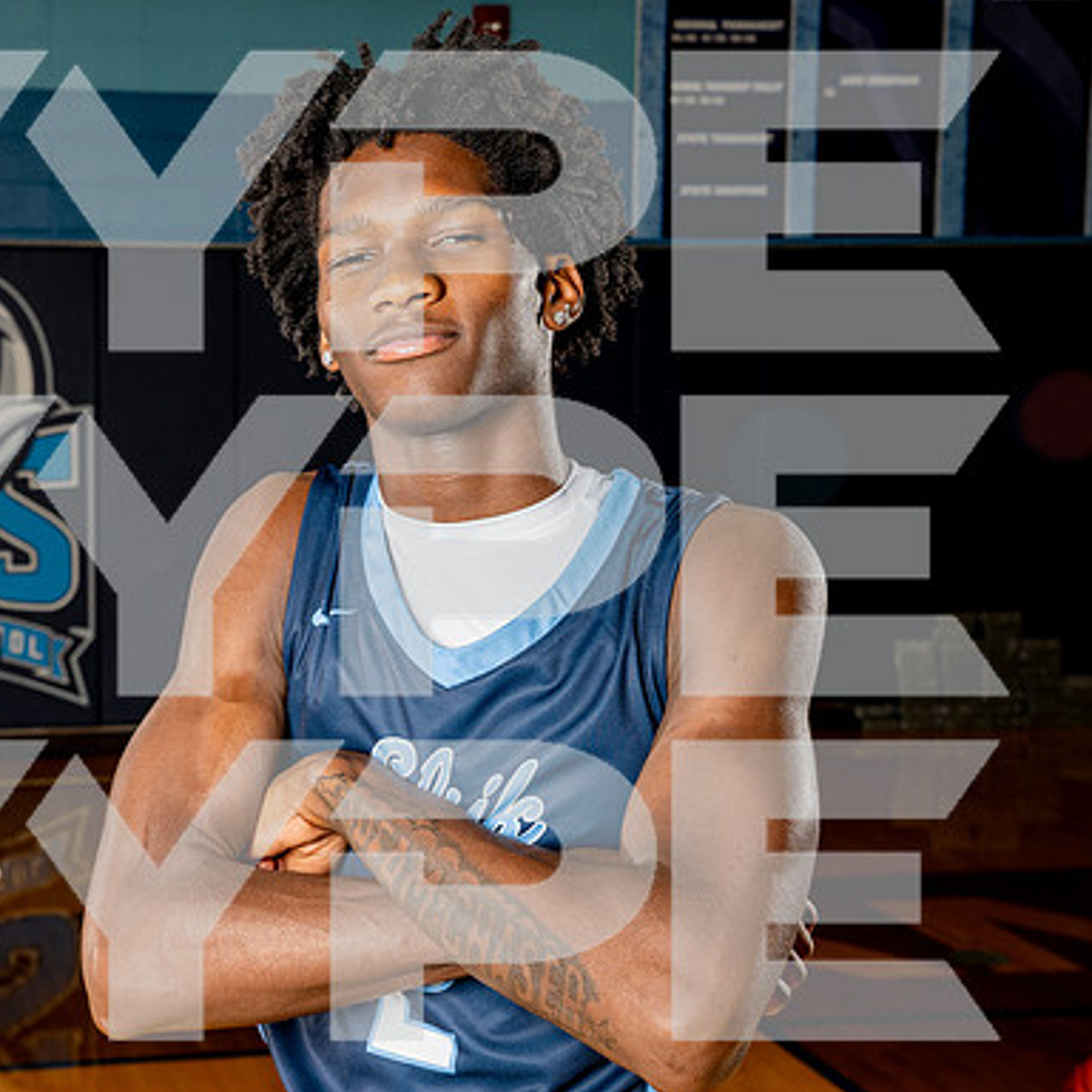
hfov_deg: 26.5
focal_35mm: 64
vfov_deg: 26.9
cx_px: 267
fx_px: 2284
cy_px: 542
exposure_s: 1/250
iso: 500
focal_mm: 47
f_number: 8
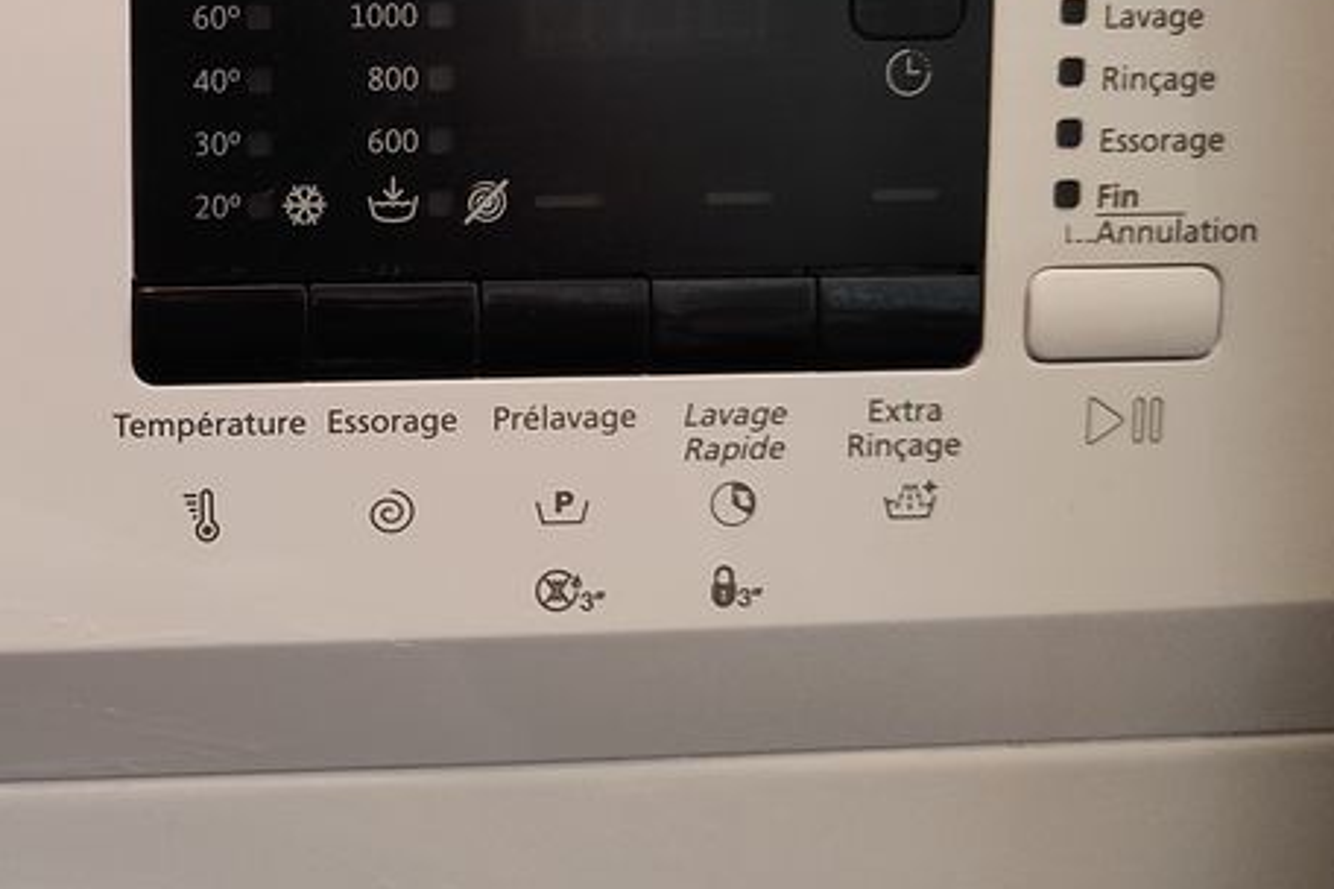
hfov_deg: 33.0
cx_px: 102
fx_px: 2112
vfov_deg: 23.7
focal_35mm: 57
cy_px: 304
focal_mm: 5.43
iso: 1512
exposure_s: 1/33
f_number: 1.89
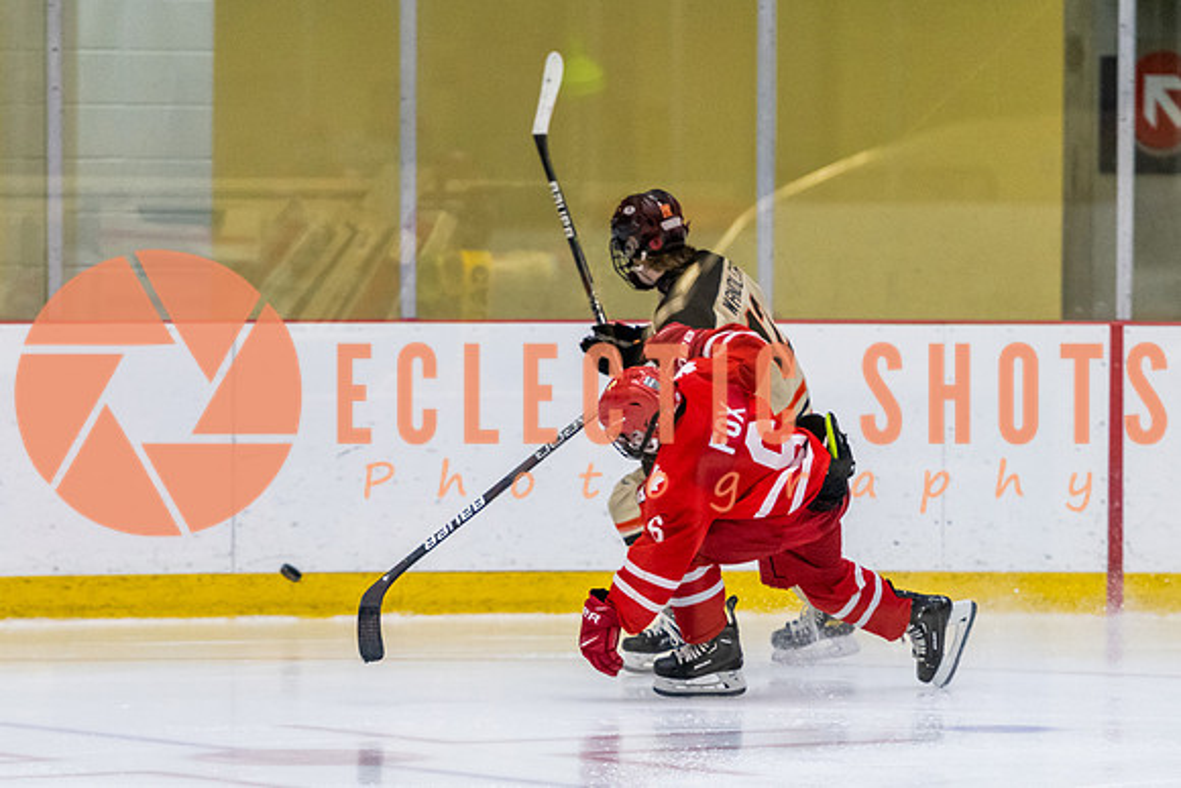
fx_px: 8807
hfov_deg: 7.7
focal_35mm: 268
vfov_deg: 5.1
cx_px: 716
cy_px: 574
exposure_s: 1/640
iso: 3200
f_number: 3.2
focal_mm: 175
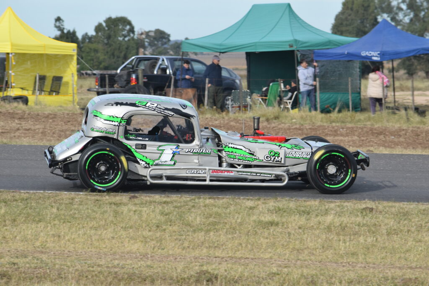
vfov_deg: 5.9
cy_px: 143
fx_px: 2771
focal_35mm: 232
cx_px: 214
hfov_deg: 8.9
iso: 800
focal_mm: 155
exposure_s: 1/1000
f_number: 11
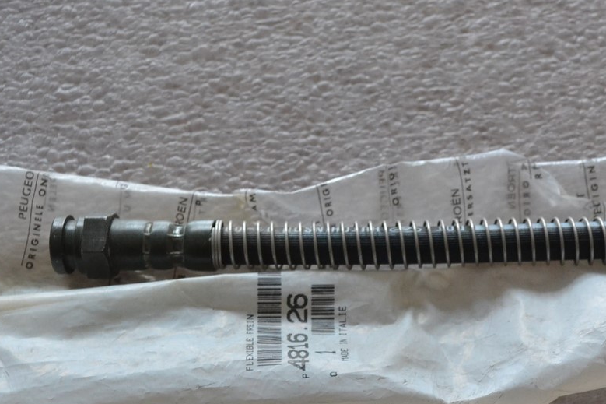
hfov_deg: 25.9
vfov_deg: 17.4
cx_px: 403
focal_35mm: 78
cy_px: 286
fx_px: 1313
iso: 1600
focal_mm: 30
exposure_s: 1/60
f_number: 4.5
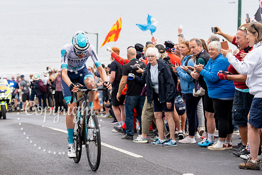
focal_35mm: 93
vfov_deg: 14.7
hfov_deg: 21.8
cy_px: 60
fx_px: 676
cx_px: 89
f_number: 3.5
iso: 320
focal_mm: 70
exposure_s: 1/1000
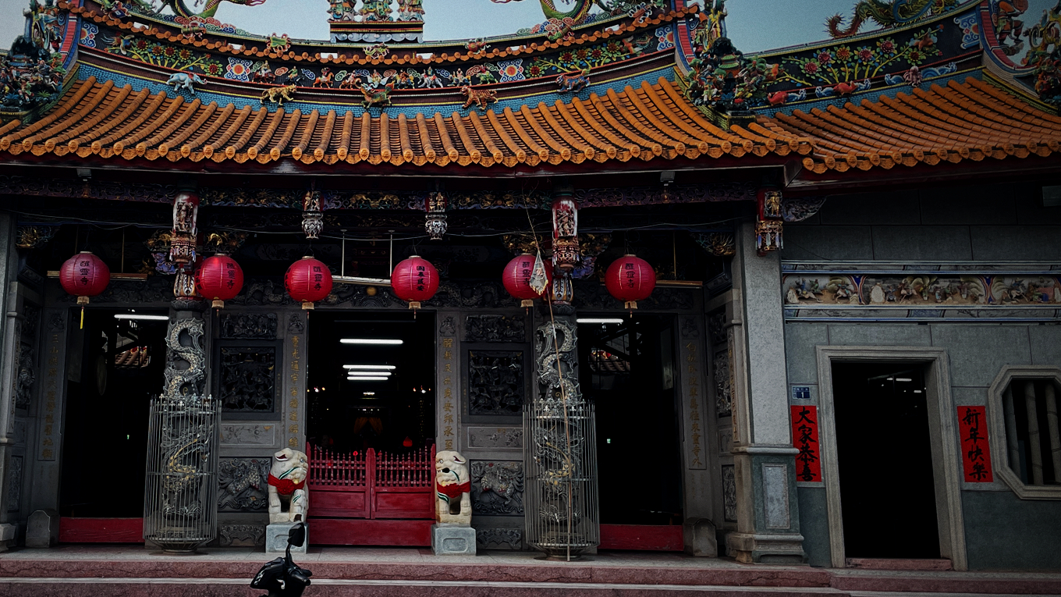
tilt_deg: +11.5
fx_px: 1182
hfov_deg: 47.5
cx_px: 350
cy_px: 253
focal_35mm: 42
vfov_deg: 28.3
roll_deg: -0.5
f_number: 1.6
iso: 32
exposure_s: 1/234
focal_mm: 4.2
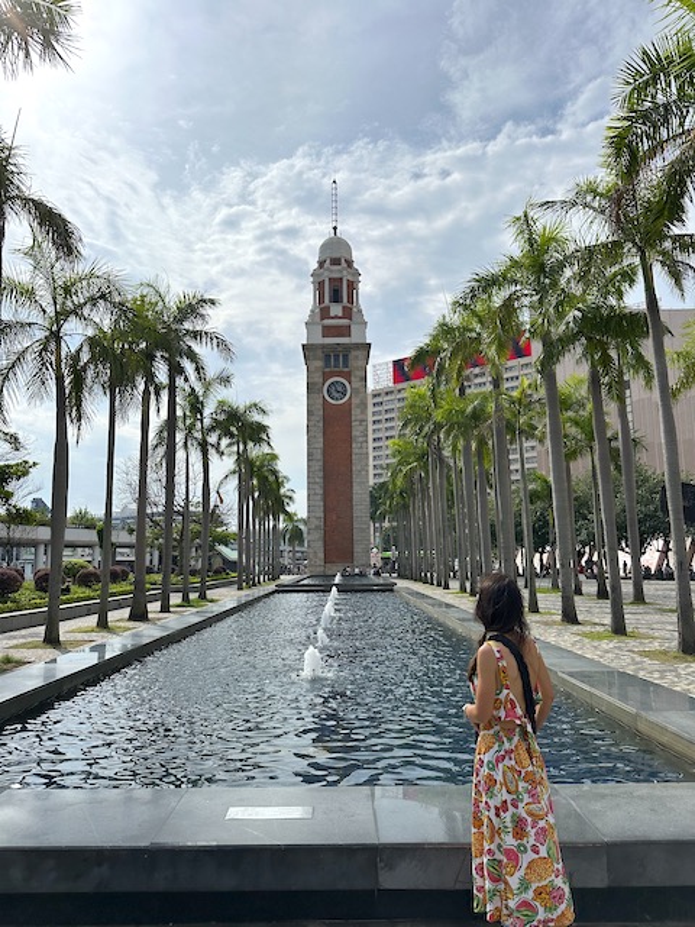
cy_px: 464
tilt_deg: +9.2
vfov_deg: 71.6
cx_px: 348
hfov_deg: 56.8
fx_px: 642
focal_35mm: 24
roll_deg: +1.0
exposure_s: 1/13699
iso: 80
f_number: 1.78
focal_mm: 6.86
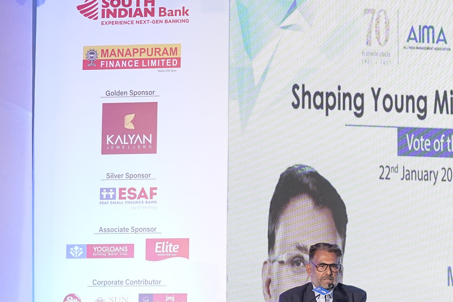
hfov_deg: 14.8
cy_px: 249
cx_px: 329
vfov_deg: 9.9
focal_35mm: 138
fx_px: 1737
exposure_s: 1/160
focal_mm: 50
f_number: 5
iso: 1250
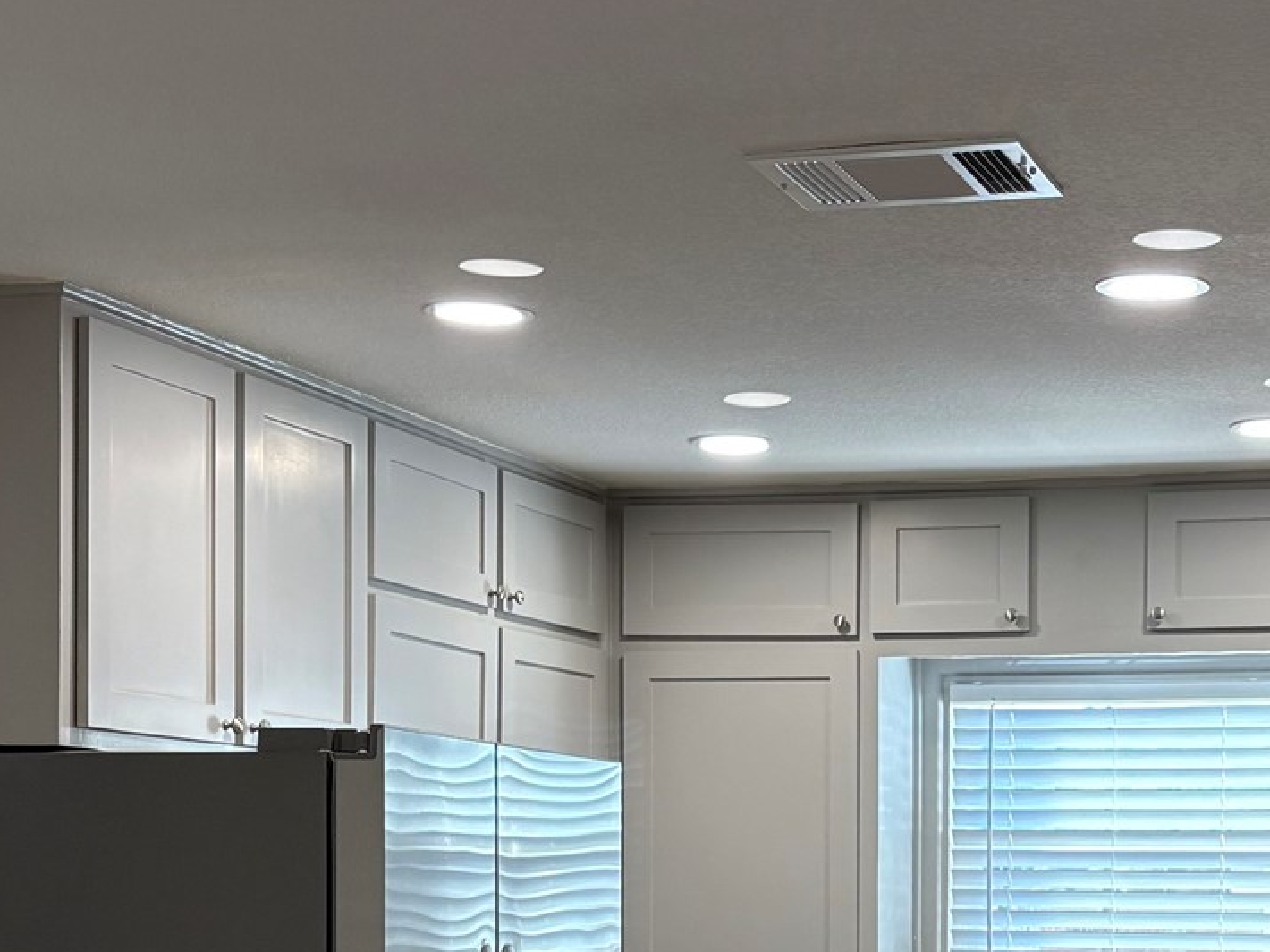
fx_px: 2751
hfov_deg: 25.6
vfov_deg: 19.0
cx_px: 1014
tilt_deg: -1.1
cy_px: 991
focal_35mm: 75
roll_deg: -0.1
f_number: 1.6
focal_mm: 5.96
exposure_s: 1/130
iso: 125
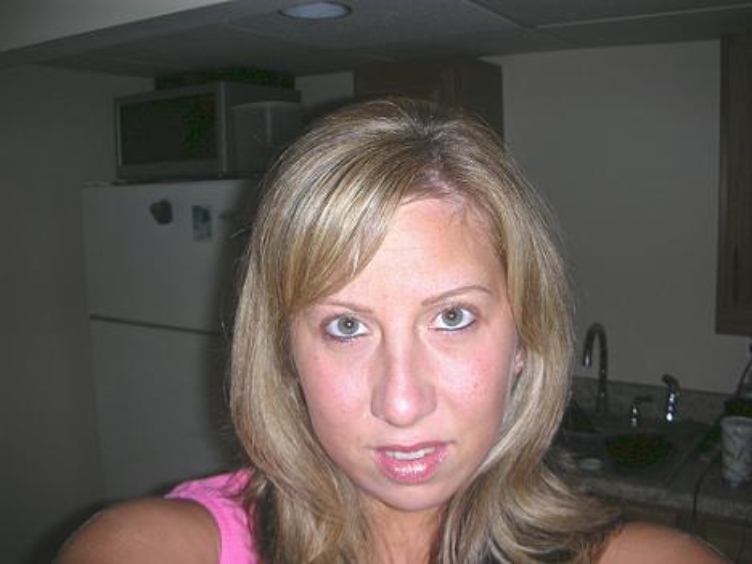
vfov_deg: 40.7
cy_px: 282
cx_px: 376
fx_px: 760
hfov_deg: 52.6
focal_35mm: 35
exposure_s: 1/60.1
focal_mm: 5.8
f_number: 3
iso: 50
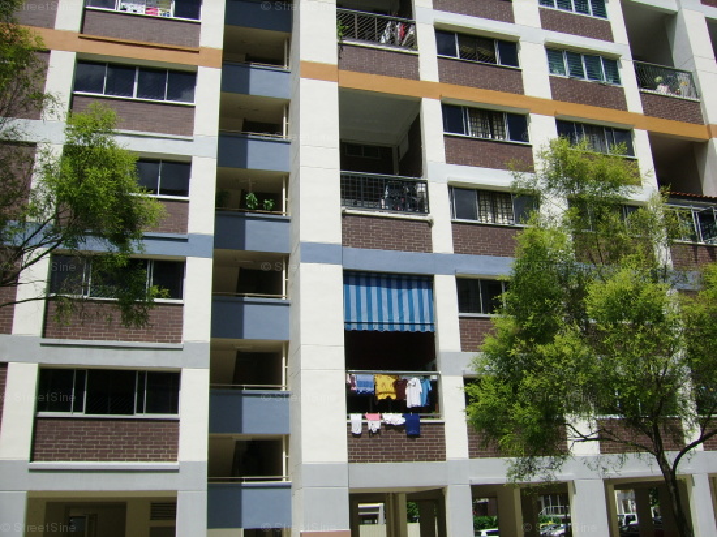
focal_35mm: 35
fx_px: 725
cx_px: 358
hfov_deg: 52.6
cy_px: 268
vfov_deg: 40.7
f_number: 5.8
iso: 50
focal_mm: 5.95
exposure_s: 1/841
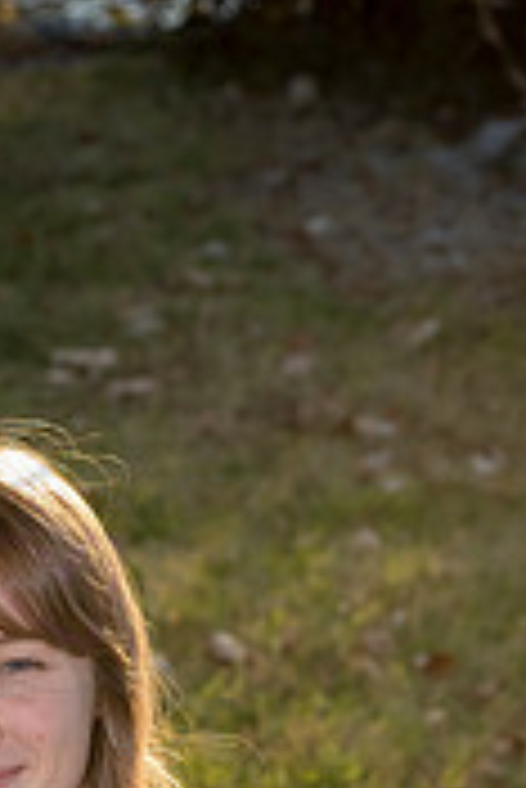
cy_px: 991
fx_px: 4506
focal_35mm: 206
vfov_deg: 9.8
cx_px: 72
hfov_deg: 6.7
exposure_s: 1/400
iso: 800
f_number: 8
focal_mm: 80
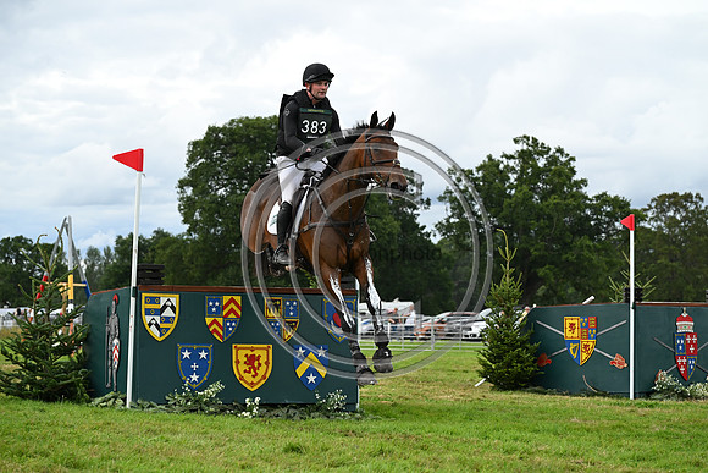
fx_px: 1790
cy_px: 236
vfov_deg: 15.0
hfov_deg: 22.4
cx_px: 354
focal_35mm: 91
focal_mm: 91
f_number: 5.6
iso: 900
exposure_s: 1/1250
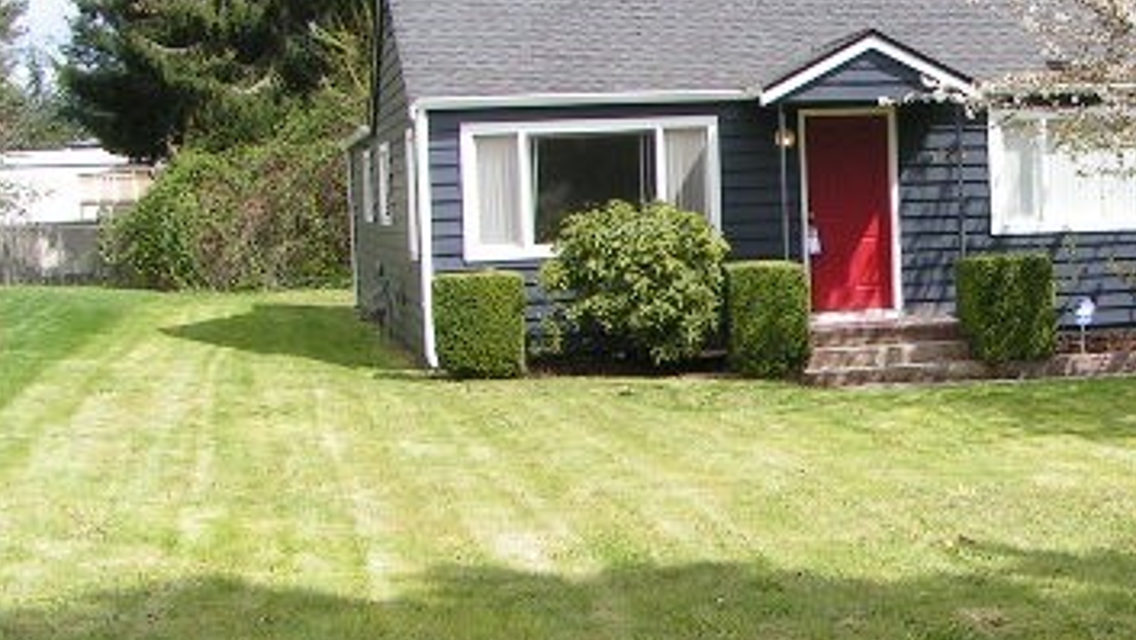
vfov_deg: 16.1
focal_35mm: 75
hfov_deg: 27.4
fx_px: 2260
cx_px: 972
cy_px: 405
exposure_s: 1/200
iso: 50
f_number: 5.6
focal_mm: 5.8
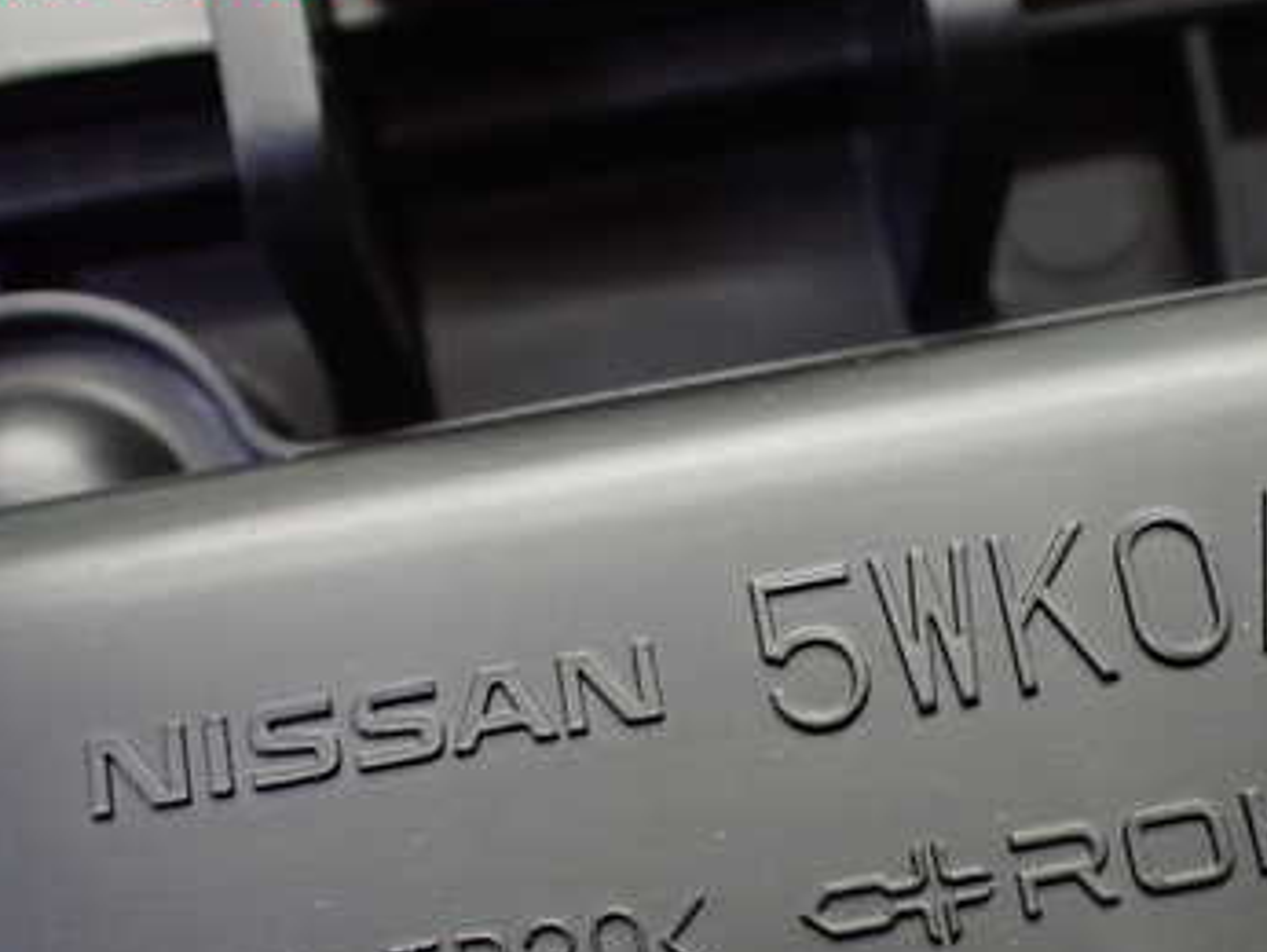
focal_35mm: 52
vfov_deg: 27.6
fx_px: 1905
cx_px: 769
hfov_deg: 36.6
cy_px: 743
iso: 800
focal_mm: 5.4
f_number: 2.3
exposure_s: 1/80
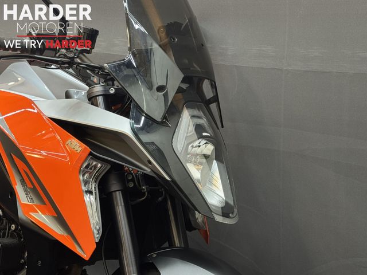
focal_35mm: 48
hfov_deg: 39.7
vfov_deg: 30.3
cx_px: 184
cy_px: 138
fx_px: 509
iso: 160
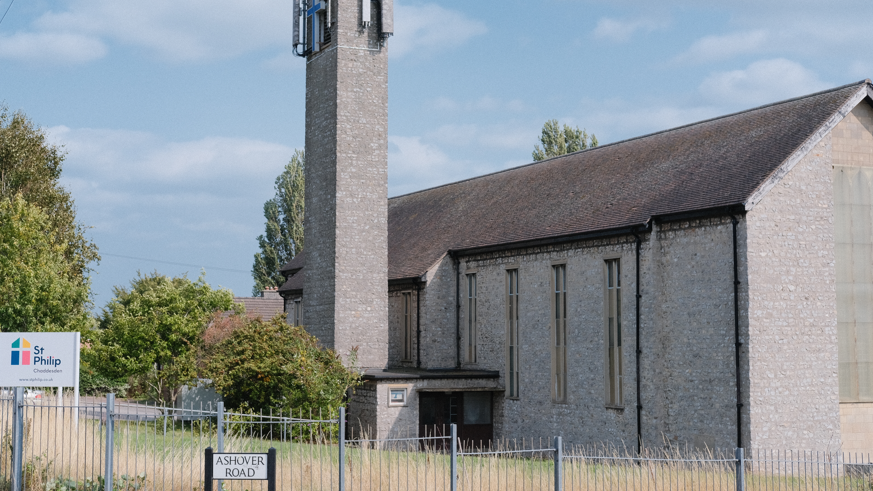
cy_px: 214
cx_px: 436
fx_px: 1296
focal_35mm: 56
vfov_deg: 21.4
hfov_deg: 37.2
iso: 640
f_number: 5.6
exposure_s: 1/1700
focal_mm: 35
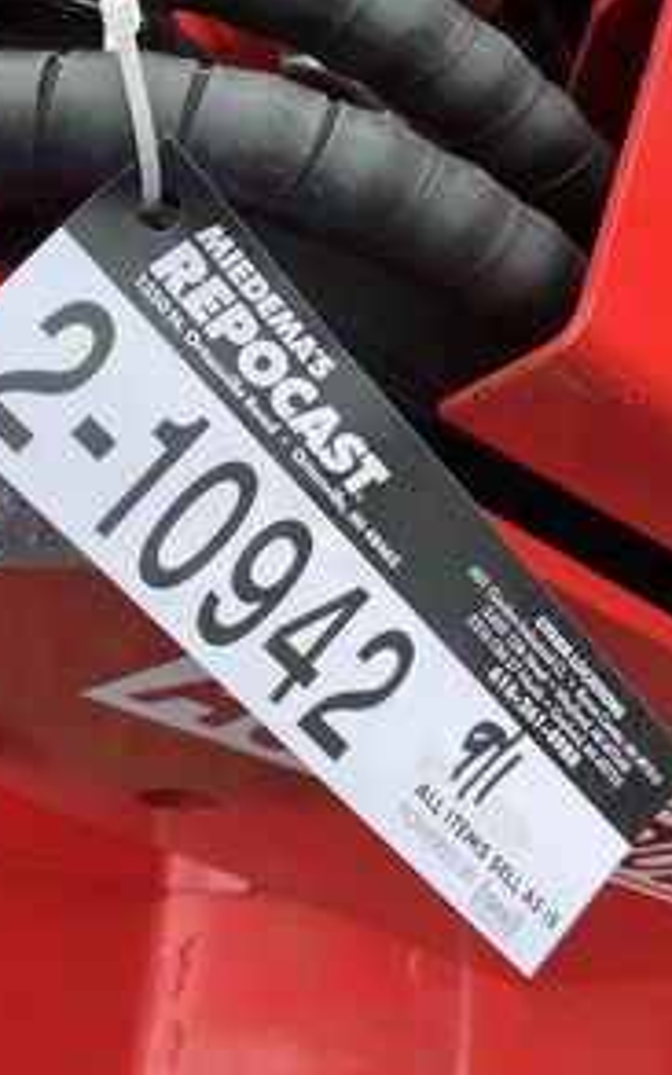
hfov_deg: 30.4
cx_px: 268
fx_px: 1231
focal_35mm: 42
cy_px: 543
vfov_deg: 47.2
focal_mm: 3
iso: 25
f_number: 1.8
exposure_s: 1/358
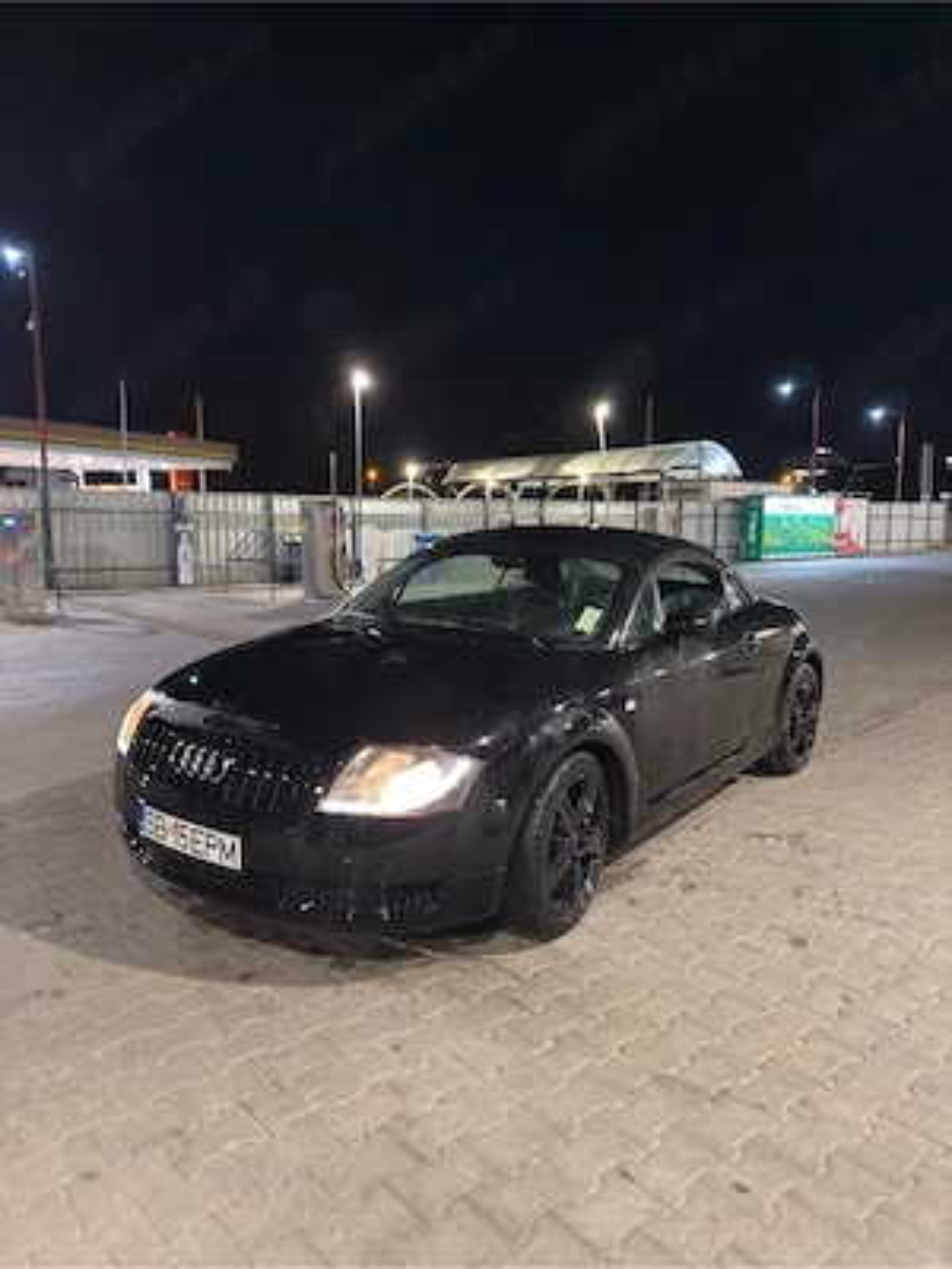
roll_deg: +0.8
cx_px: 476
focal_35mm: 24
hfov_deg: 56.8
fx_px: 880
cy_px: 634
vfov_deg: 71.6
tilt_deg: -7.6
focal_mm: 6.76
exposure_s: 1/23
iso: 640
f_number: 1.78
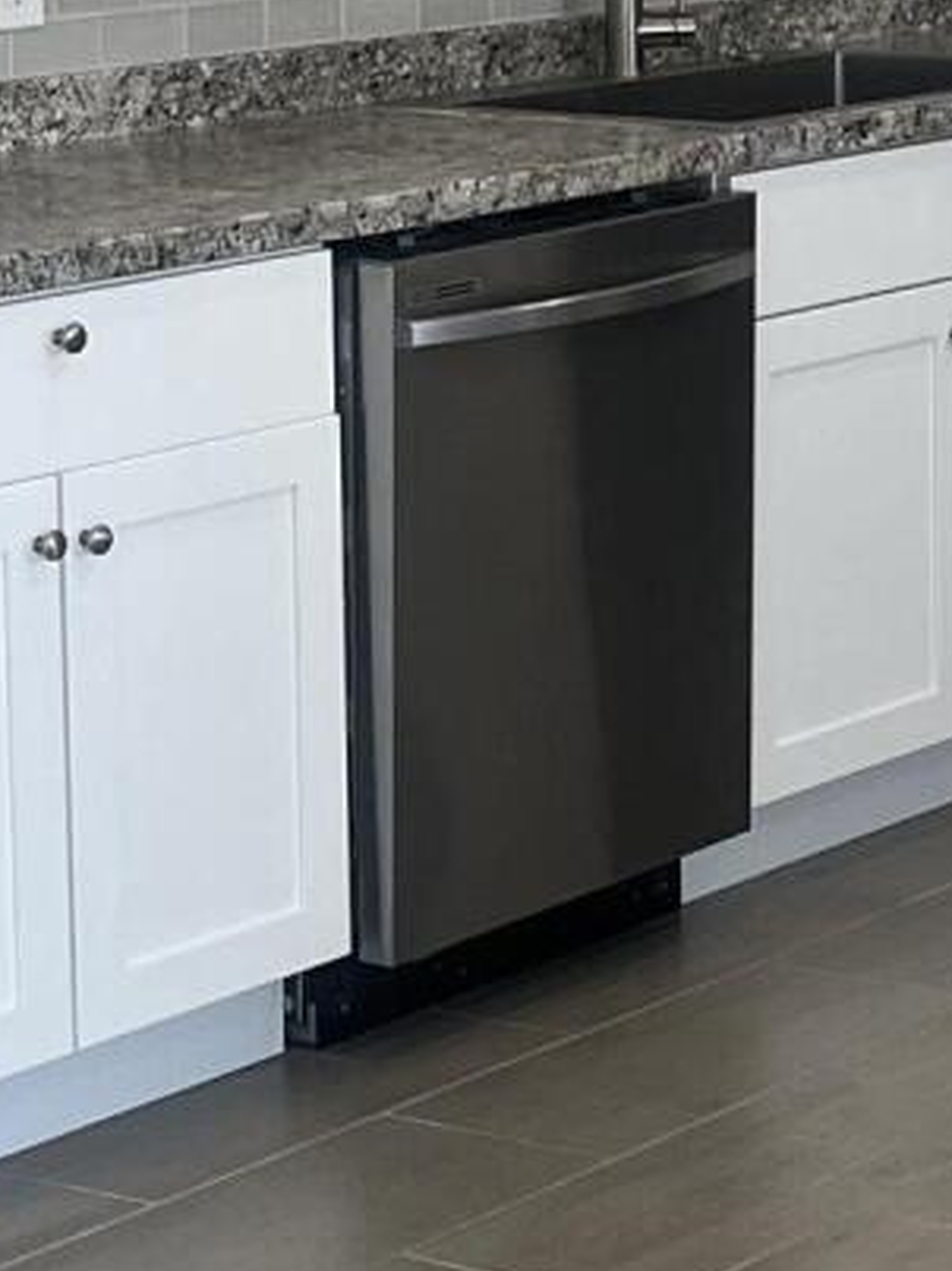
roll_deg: -0.1
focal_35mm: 129
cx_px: 1570
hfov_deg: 10.9
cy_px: 50
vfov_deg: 15.1
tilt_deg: -4.9
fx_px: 4733
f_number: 1.6
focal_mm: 5.1
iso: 100
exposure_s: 1/120
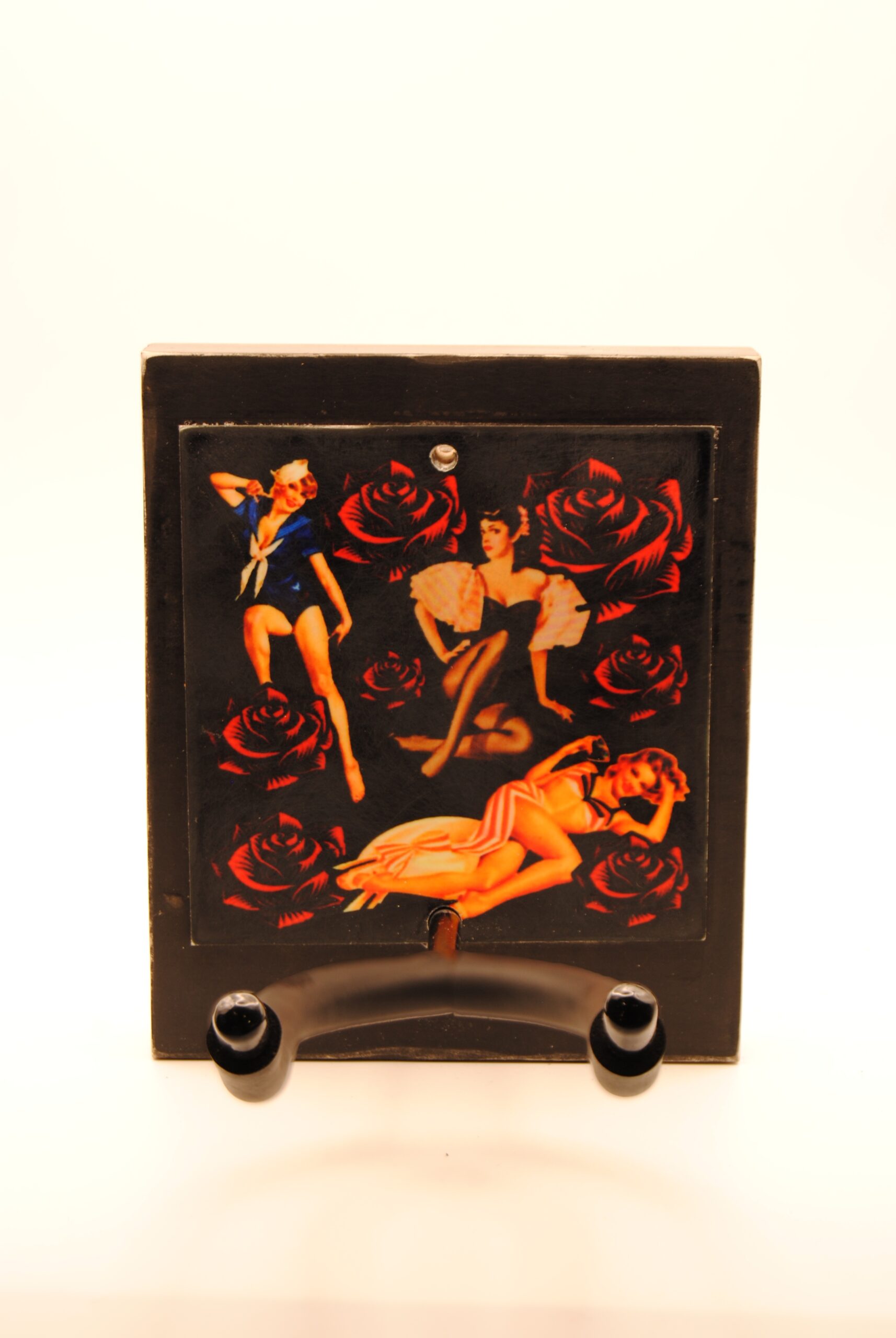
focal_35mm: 82
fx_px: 3071
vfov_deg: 24.6
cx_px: 448
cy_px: 669
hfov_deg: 16.6
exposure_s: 1/20
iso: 100
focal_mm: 55
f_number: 5.6
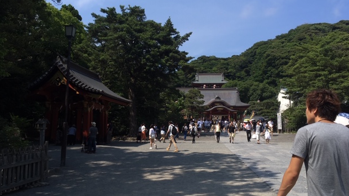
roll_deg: -1.5
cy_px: 89
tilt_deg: +7.1
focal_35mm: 32
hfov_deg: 61.0
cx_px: 173
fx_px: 296
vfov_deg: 36.6
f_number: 2.2
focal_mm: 4.15
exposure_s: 1/1026
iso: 25
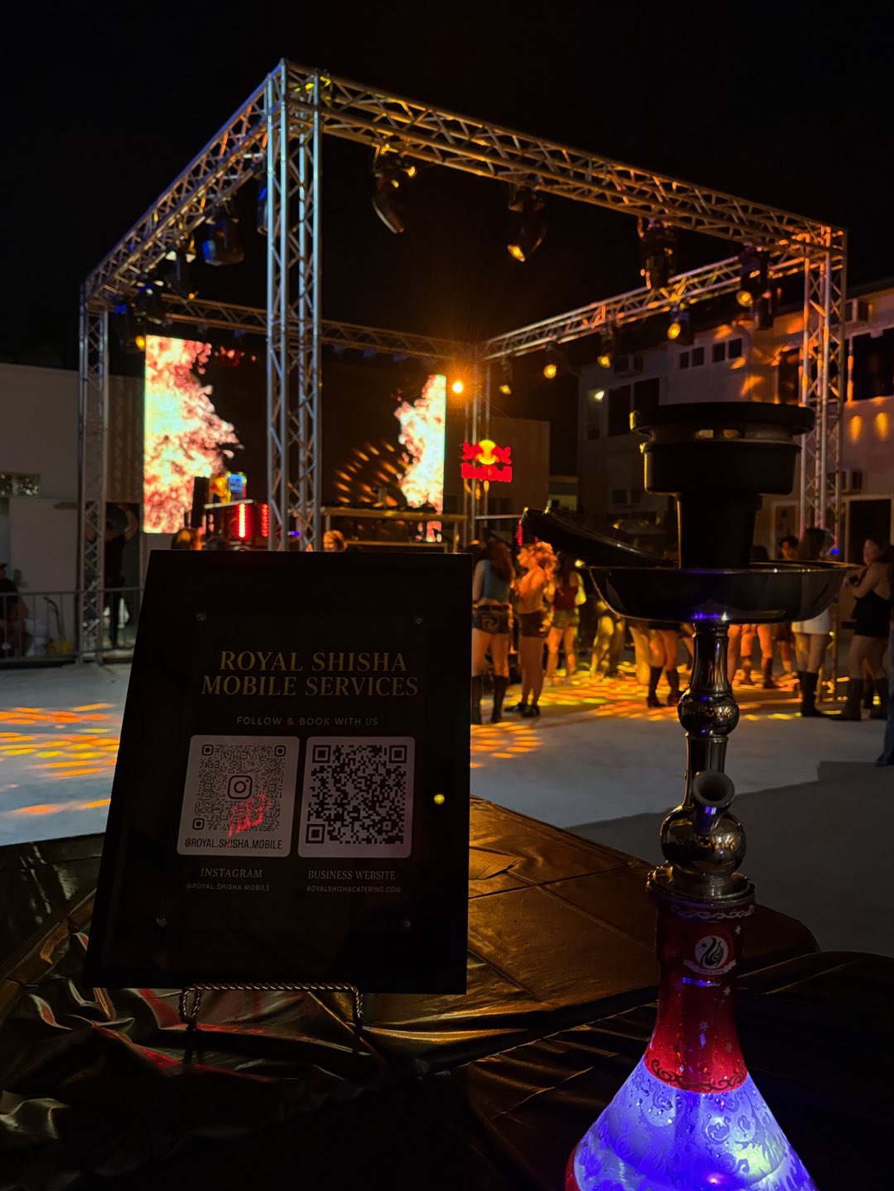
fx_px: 930
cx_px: 452
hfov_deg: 51.4
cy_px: 595
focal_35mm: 27
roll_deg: -0.9
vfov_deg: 65.3
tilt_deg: -2.8
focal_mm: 5.96
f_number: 1.6
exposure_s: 1/60
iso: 400
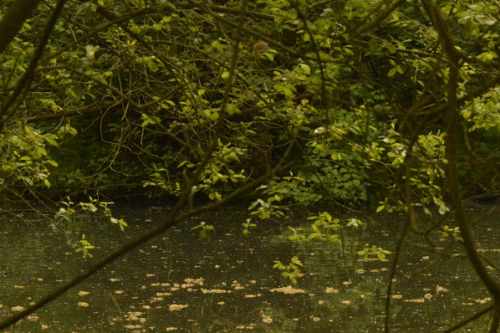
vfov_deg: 4.9
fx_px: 3900
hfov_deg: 7.3
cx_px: 637
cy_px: 242
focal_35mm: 281
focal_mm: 70
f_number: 14
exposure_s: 1/320
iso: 1600
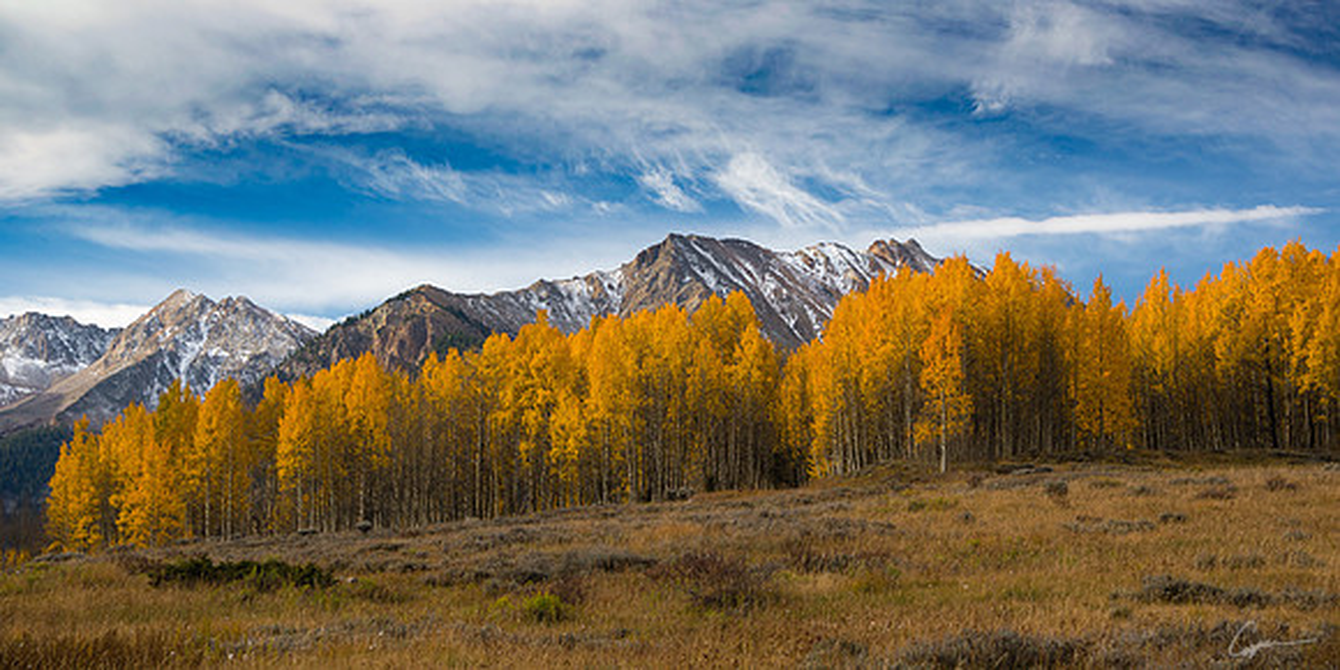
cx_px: 670
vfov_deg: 11.4
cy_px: 223
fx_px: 3351
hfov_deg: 22.6
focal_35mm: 97
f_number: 8
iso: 160
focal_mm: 90
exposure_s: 1/125
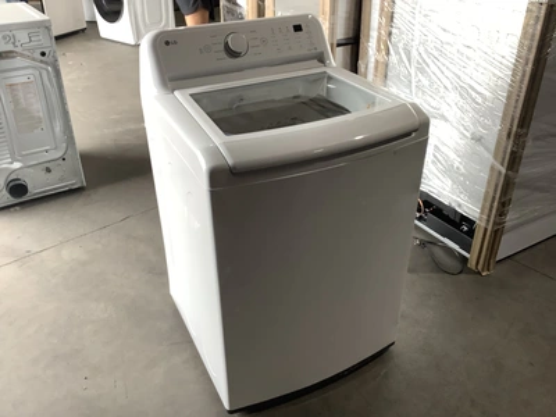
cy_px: 208
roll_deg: +0.2
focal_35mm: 31
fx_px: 498
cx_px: 278
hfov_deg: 58.4
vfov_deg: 45.4
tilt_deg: -31.3
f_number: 2.4
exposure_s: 1/120
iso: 80
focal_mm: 3.3
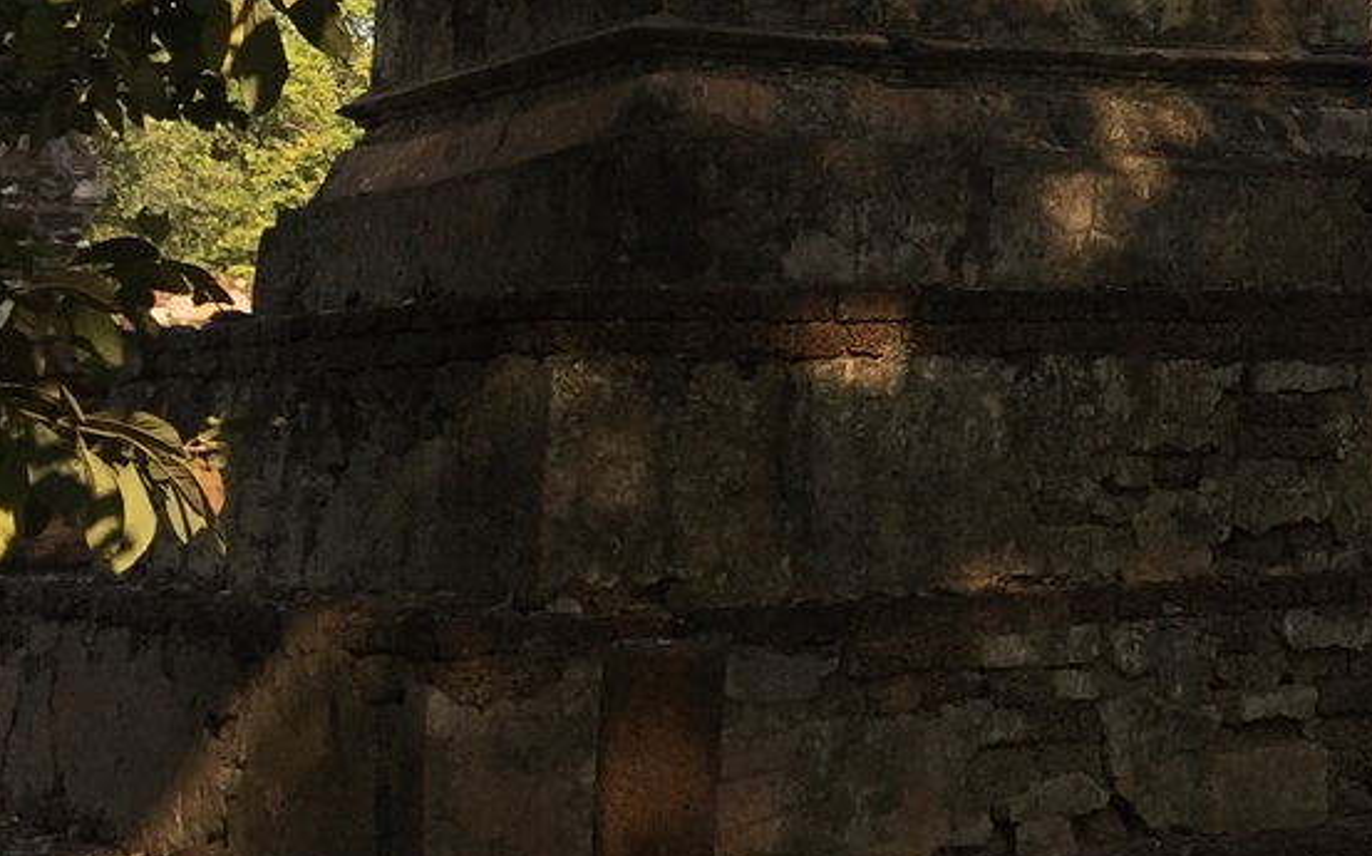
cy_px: -161
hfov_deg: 21.4
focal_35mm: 89
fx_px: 3326
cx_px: 1702
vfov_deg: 14.2
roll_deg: +0.2
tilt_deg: +10.3
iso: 32
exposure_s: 1/1014
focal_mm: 4.15
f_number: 2.2
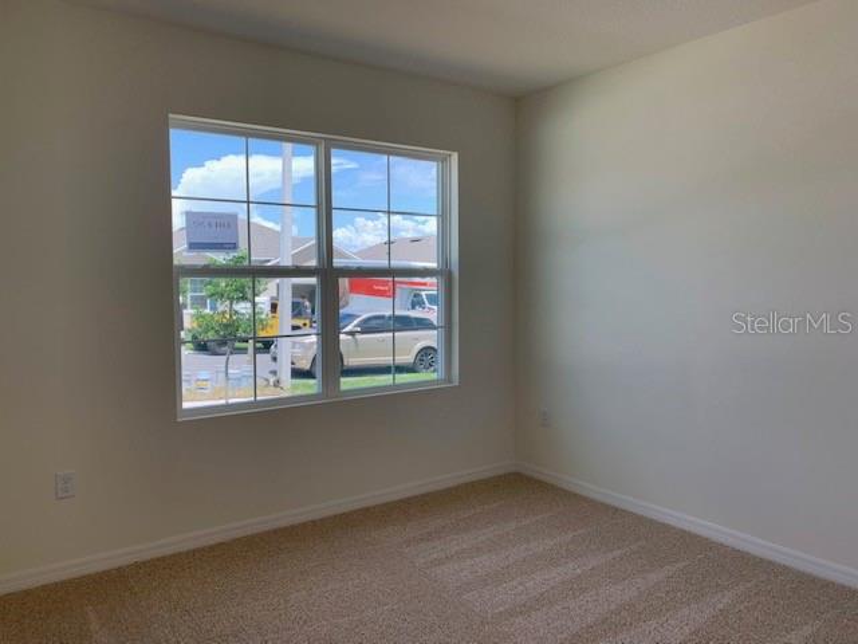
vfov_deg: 53.1
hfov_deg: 67.3
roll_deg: +1.6
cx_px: 429
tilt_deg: -3.4
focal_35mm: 26
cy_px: 322
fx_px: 644
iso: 25
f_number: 1.8
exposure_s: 1/229
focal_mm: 4.25
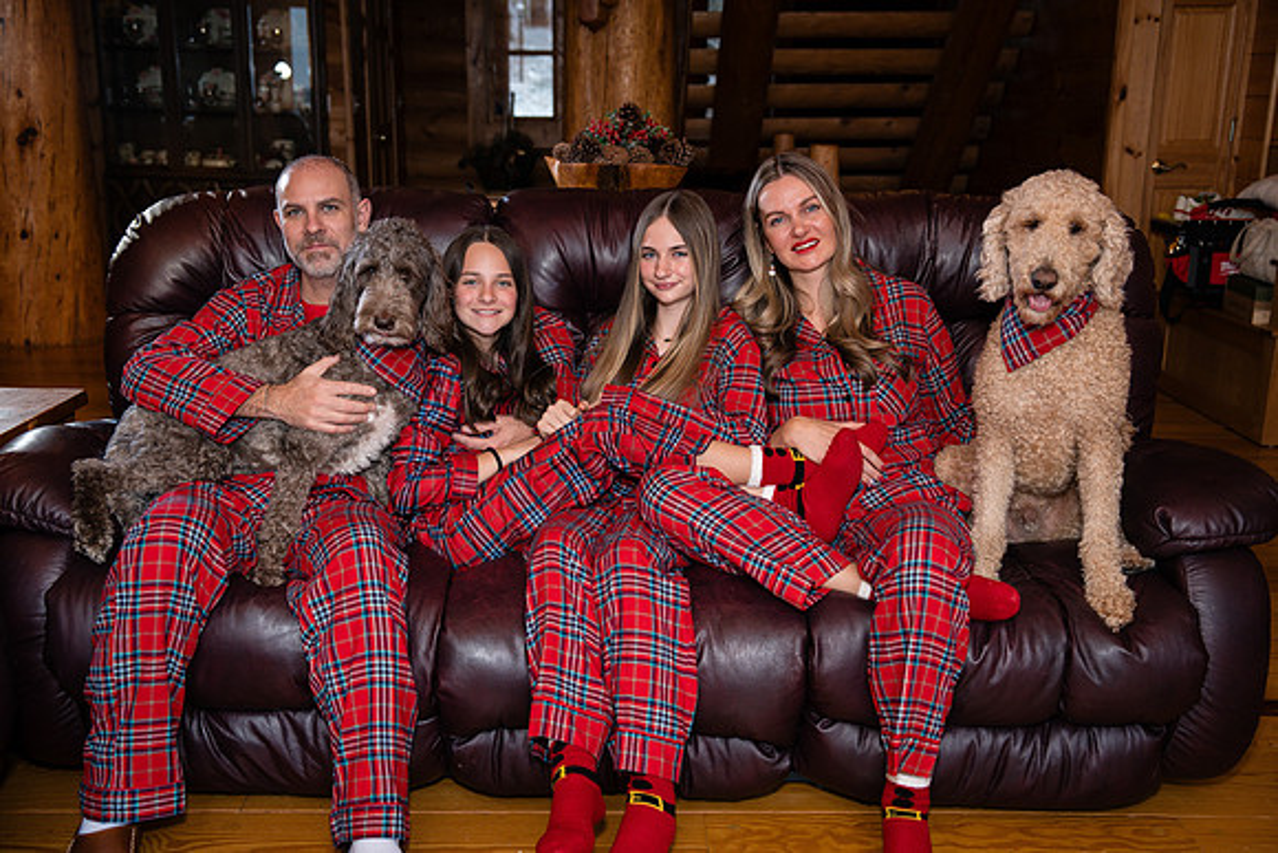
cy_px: 426
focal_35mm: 39
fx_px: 1385
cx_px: 639
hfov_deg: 49.5
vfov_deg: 34.2
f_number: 3.5
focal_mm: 39
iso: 400
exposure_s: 1/250
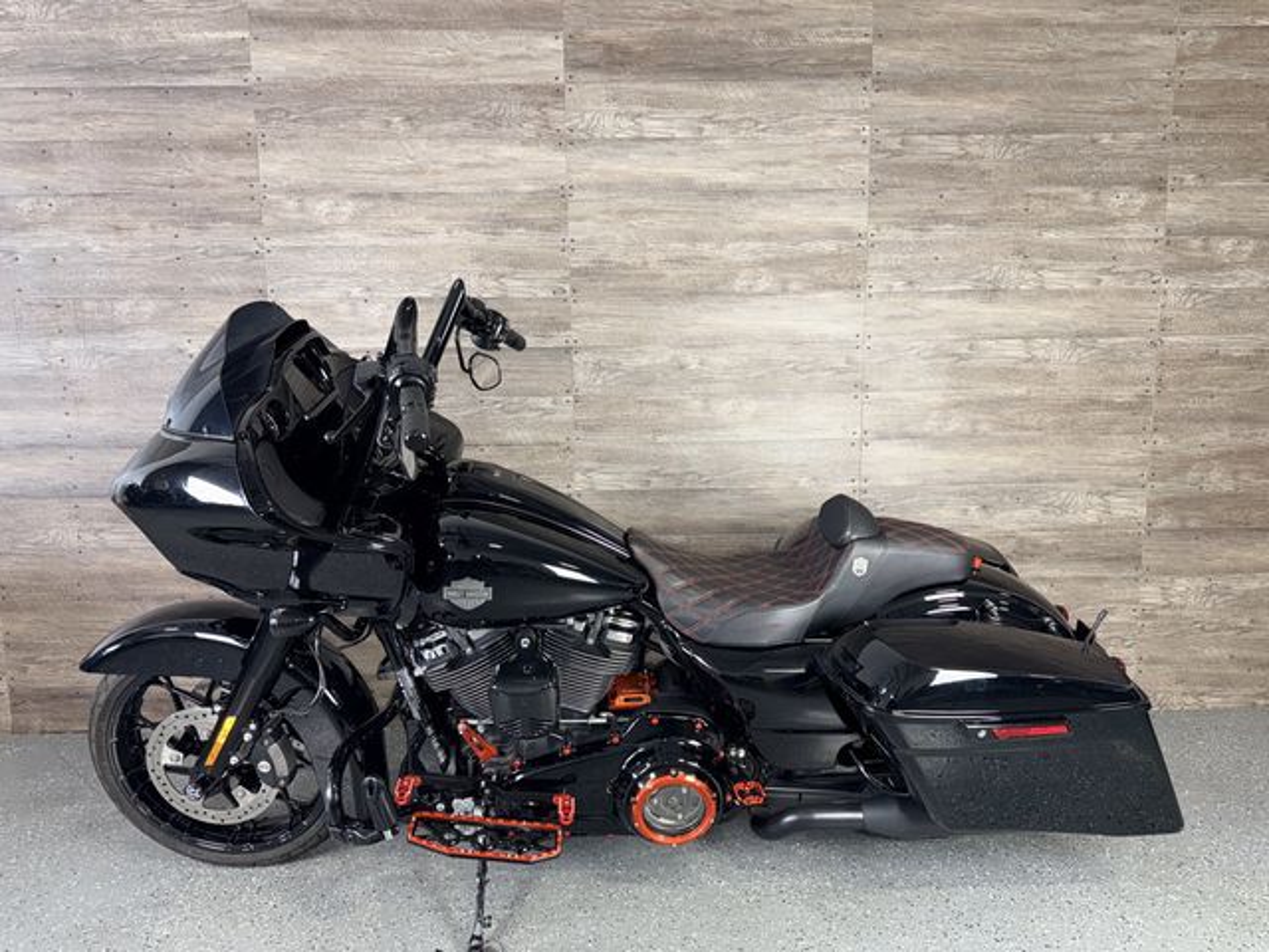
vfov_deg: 56.8
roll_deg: +1.0
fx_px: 880
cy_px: 476
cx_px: 634
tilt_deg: -7.9
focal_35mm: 24
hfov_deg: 71.6
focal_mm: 6.76
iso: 80
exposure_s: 1/27
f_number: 1.78
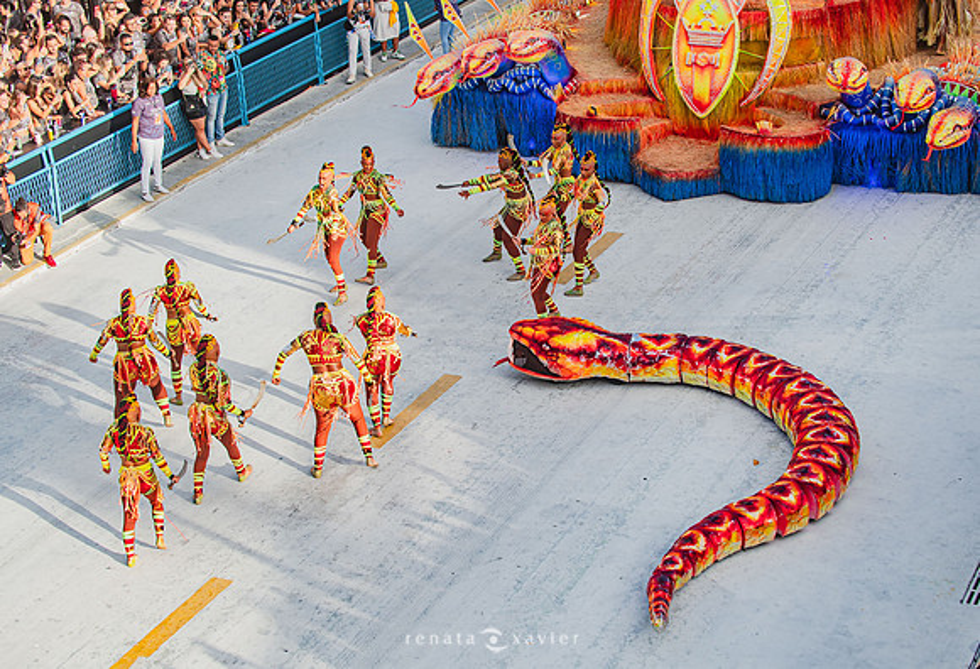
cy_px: 312
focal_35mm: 76
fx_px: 2082
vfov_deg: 18.3
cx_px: 535
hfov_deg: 26.5
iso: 200
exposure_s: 1/800
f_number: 5.6
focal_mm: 70
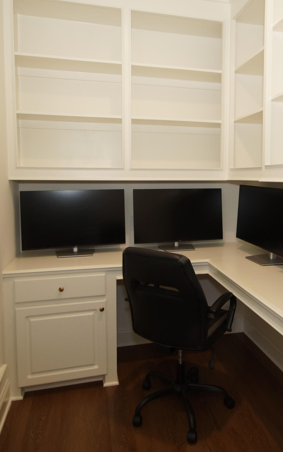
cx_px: 188
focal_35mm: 26
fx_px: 321
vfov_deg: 70.3
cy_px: 208
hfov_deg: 46.9
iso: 400
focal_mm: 10
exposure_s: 1/60
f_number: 3.5
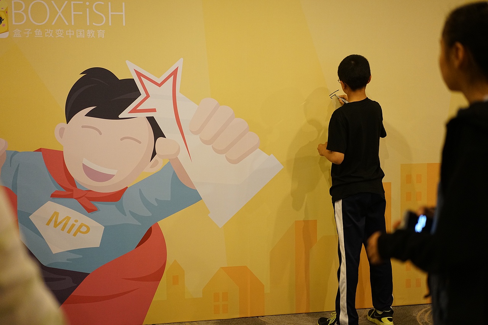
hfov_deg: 36.2
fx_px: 746
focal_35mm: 55
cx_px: 244
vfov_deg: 24.6
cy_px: 162
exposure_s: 1/200
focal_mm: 55
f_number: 2
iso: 3200
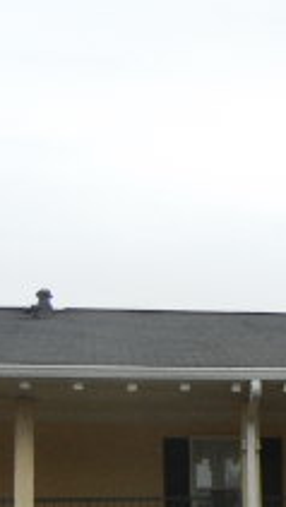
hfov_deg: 11.7
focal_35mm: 99
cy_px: 473
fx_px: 1332
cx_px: 423
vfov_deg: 21.0
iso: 160
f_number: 3.5
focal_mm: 5.4
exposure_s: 1/760
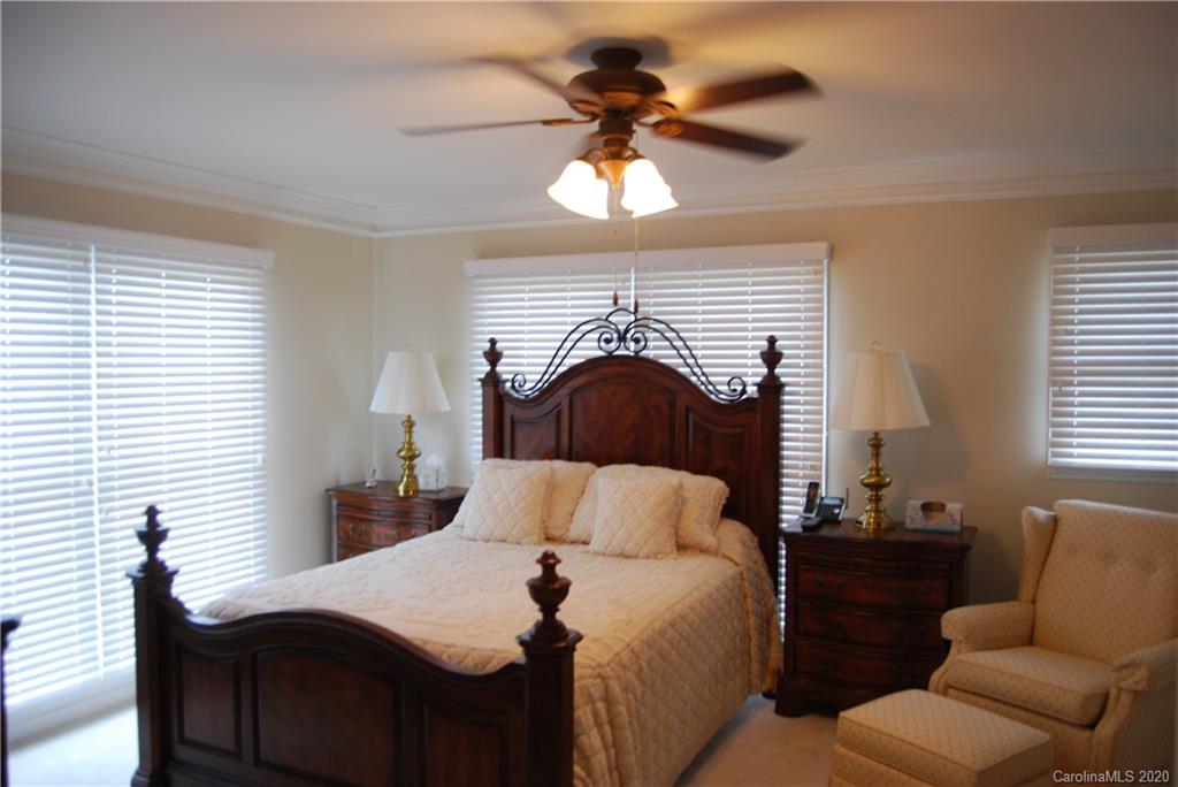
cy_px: 394
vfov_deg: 48.0
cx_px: 589
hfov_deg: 67.4
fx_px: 884
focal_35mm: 27
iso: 400
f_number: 3.5
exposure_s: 1/25
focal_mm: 18
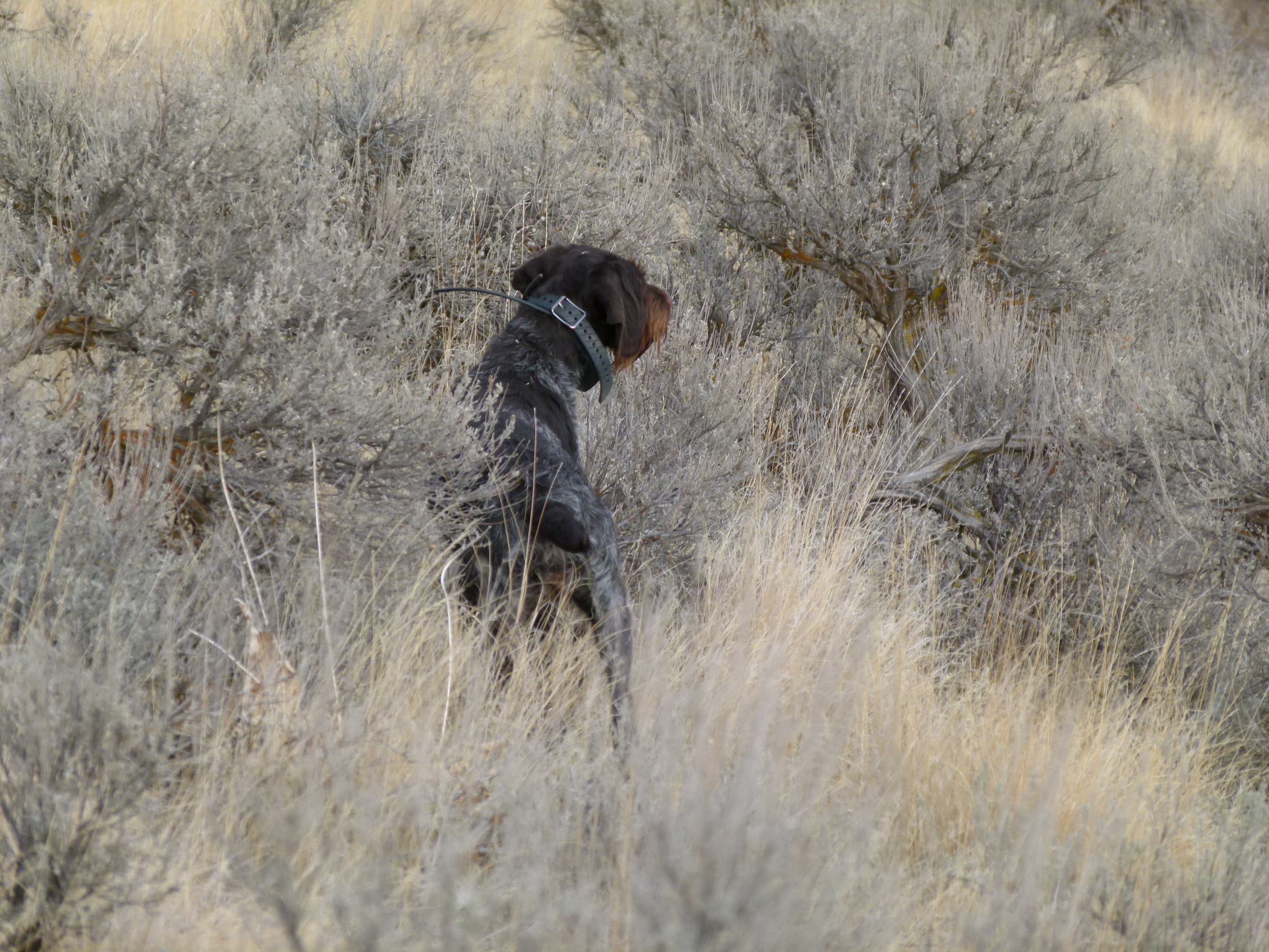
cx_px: 634
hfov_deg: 6.4
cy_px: 476
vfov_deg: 4.8
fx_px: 11328
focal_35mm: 309
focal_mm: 55.7
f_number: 4.1
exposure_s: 1/400
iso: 100
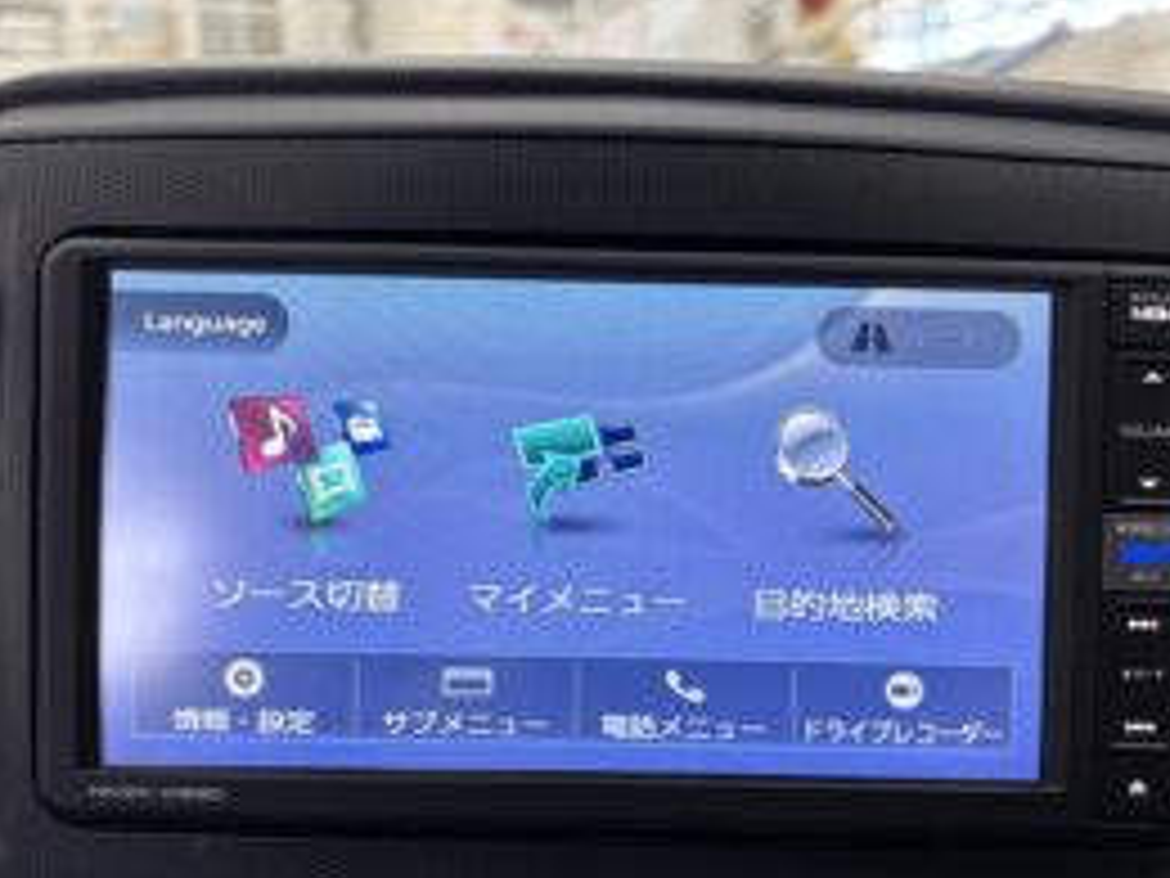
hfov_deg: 52.6
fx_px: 1183
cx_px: 630
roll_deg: +0.5
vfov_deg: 40.2
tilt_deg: -15.3
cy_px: 579
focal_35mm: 35
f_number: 1.6
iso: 125
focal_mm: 5.96
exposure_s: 1/50
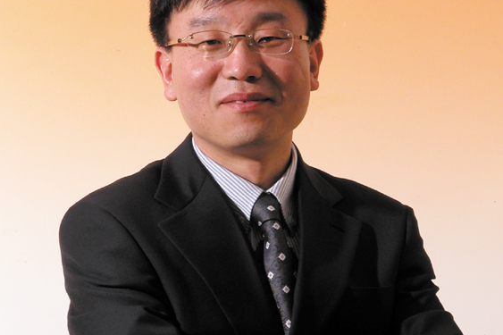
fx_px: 2891
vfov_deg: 6.6
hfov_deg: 9.9
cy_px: 202
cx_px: 252
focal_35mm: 207
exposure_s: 1/60
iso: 100
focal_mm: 37.7
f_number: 7.8
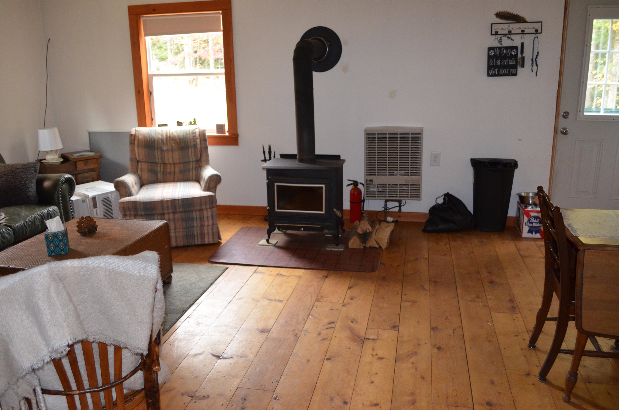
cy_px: 205
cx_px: 310
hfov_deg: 62.0
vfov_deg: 43.4
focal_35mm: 30
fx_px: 515
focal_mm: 20
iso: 1800
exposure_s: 1/60
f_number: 3.8
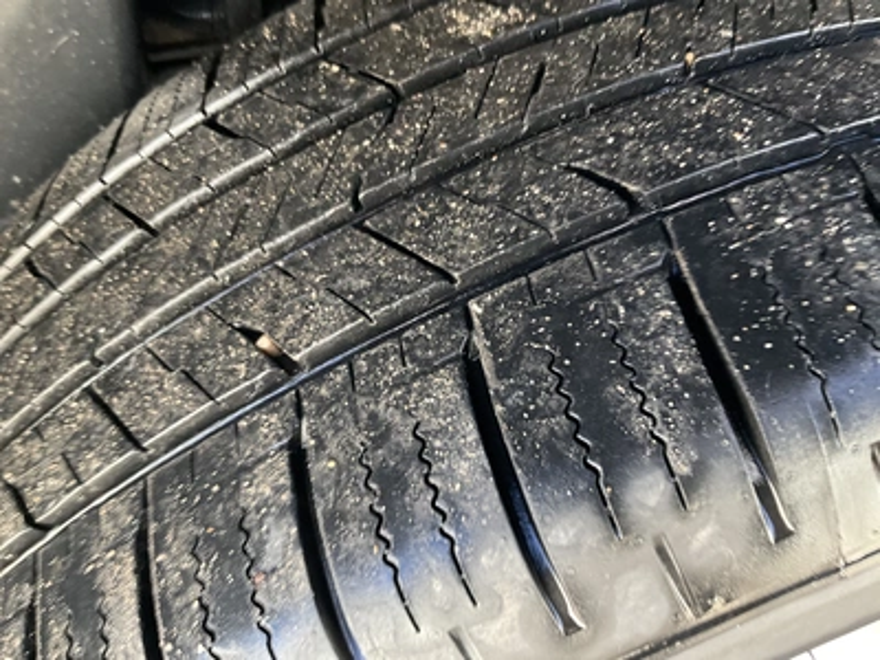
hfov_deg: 61.7
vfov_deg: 48.2
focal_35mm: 29
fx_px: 737
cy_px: 330
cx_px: 440
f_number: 1.8
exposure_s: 1/60
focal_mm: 3
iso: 125
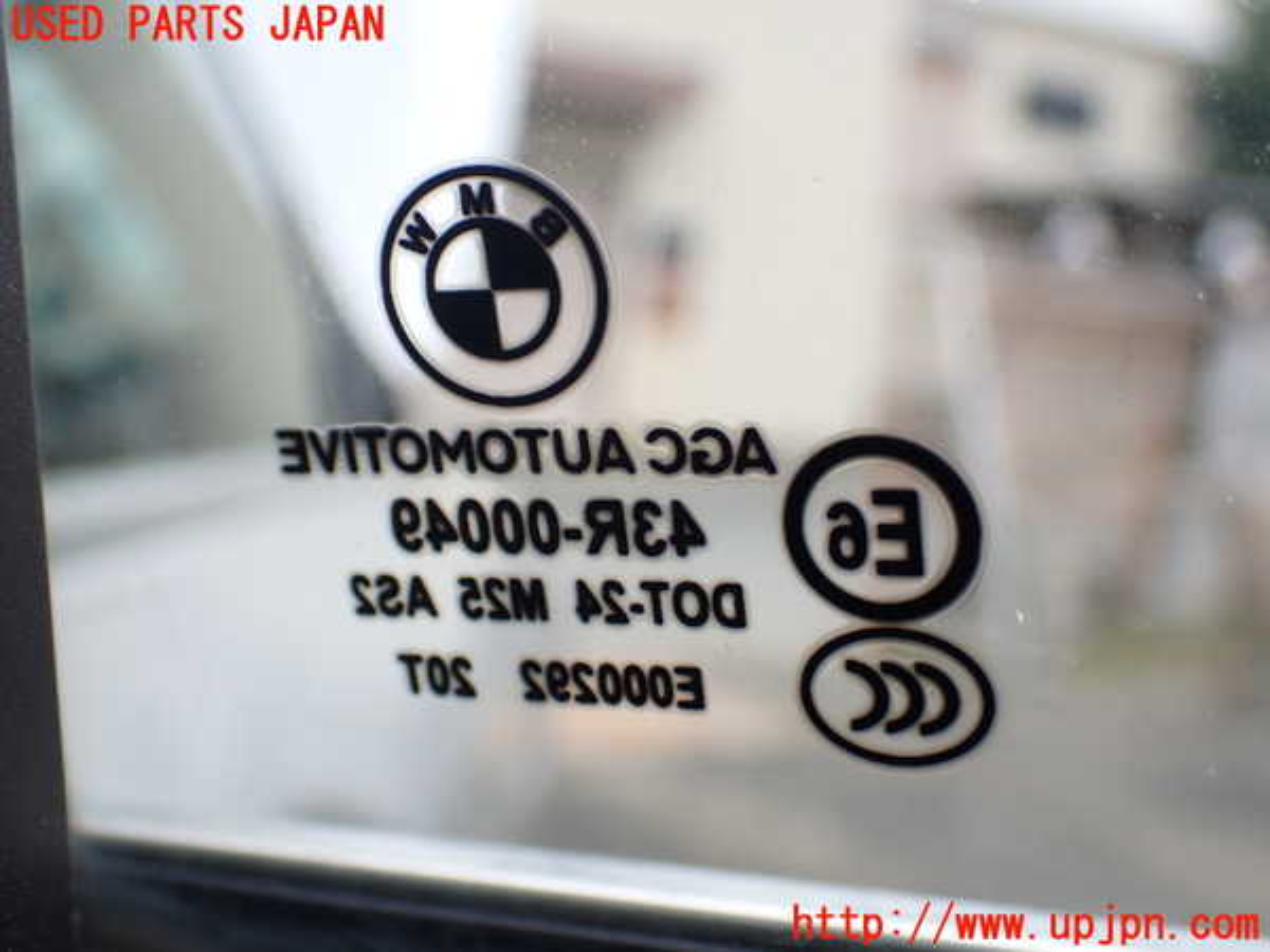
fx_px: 1724
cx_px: 635
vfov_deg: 30.9
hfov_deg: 40.4
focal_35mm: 47
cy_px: 476
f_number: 3.1
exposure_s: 1/200
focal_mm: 8.4
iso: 100
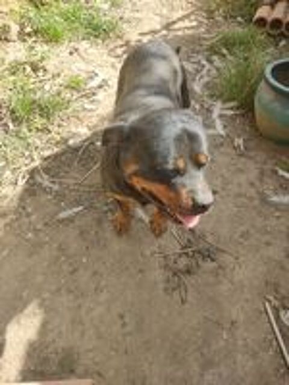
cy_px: 192
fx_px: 289
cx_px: 144
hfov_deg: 53.1
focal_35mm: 26
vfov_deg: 67.3
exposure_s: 1/373
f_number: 1.79
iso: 100
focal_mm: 4.74
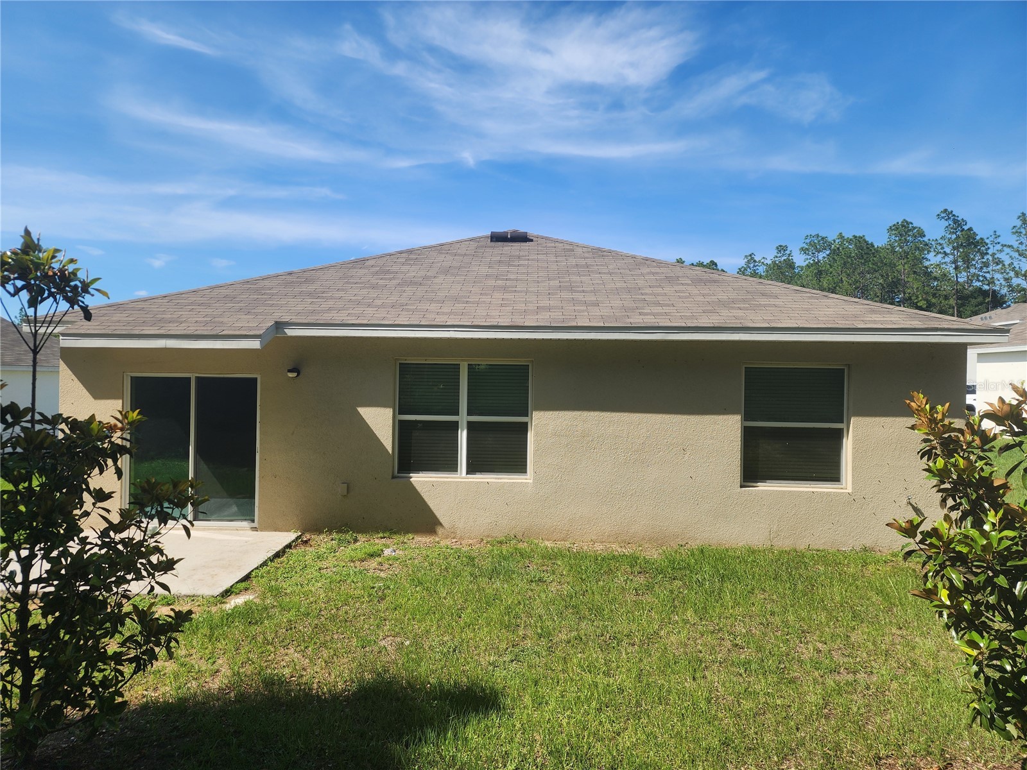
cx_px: 514
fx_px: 682
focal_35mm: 23
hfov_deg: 73.9
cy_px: 385
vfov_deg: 58.9
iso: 12
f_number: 1.8
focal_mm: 6.4
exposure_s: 1/878
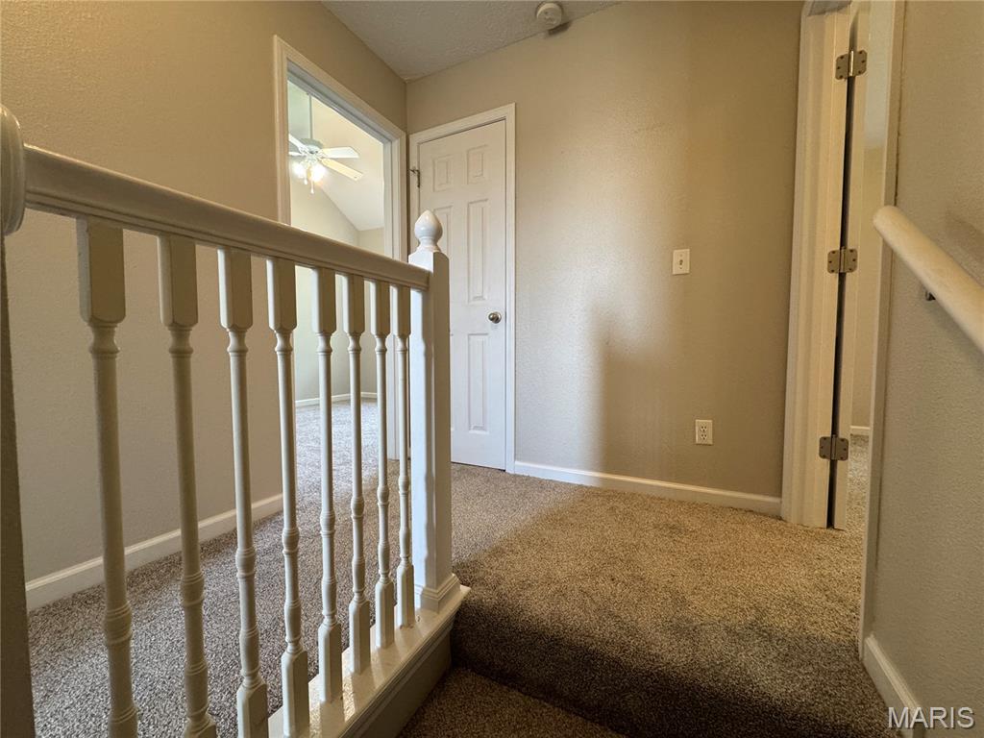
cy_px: 369
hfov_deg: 102.1
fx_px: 398
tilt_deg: -3.5
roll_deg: -0.1
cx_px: 492
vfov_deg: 85.7
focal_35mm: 14
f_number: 2.2
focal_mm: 2.22
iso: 250
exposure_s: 1/120
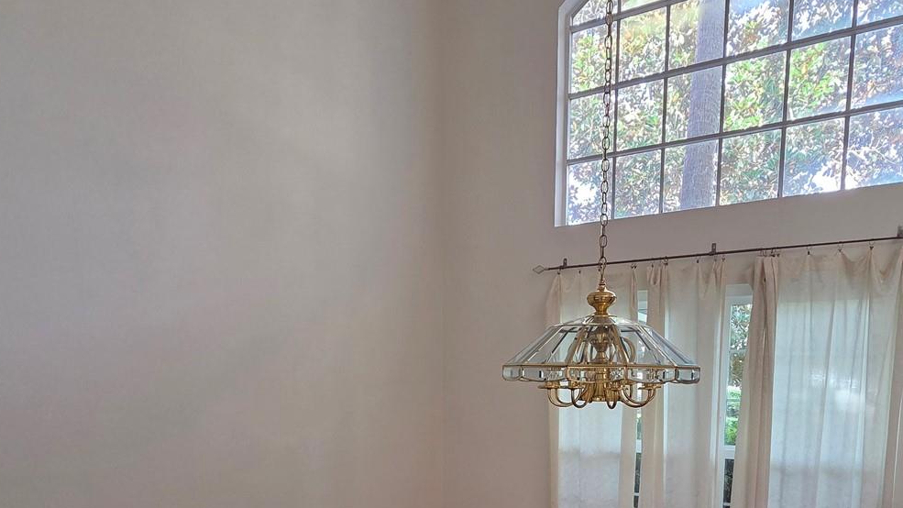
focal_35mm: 23
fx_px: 551
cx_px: 500
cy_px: 447
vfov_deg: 45.4
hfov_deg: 78.4
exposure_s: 1/120
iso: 250
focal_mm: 2.2
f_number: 2.2
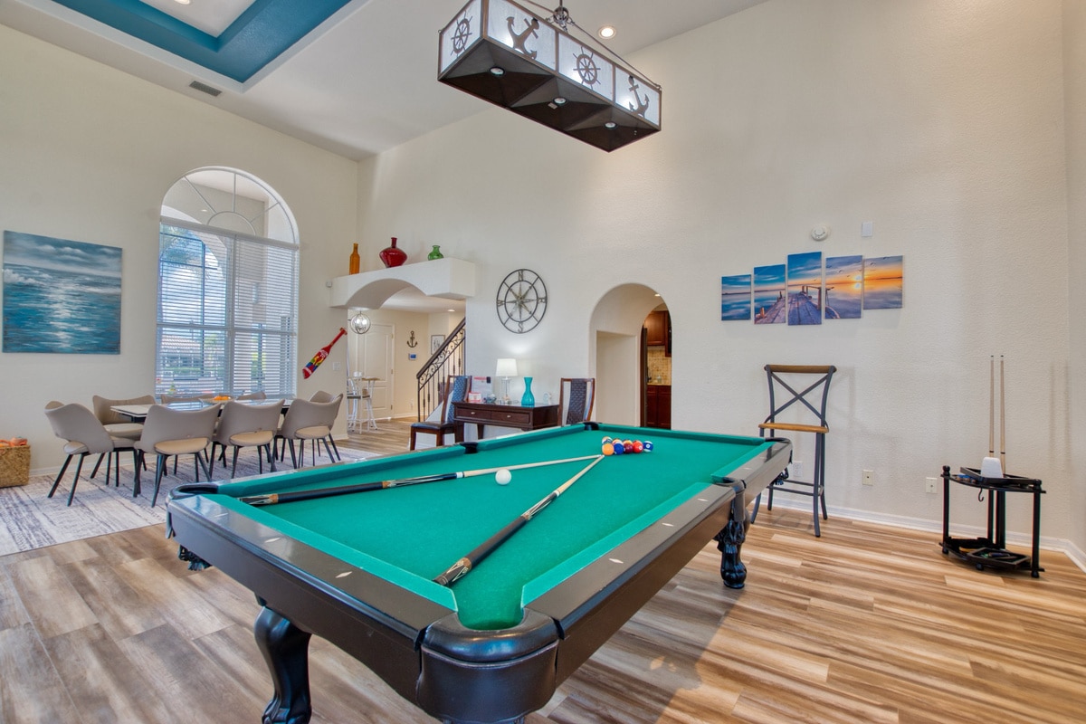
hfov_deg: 100.4
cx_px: 543
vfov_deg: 77.3
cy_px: 362
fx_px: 452
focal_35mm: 15
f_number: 8
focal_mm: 10
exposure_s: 1/30
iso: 400
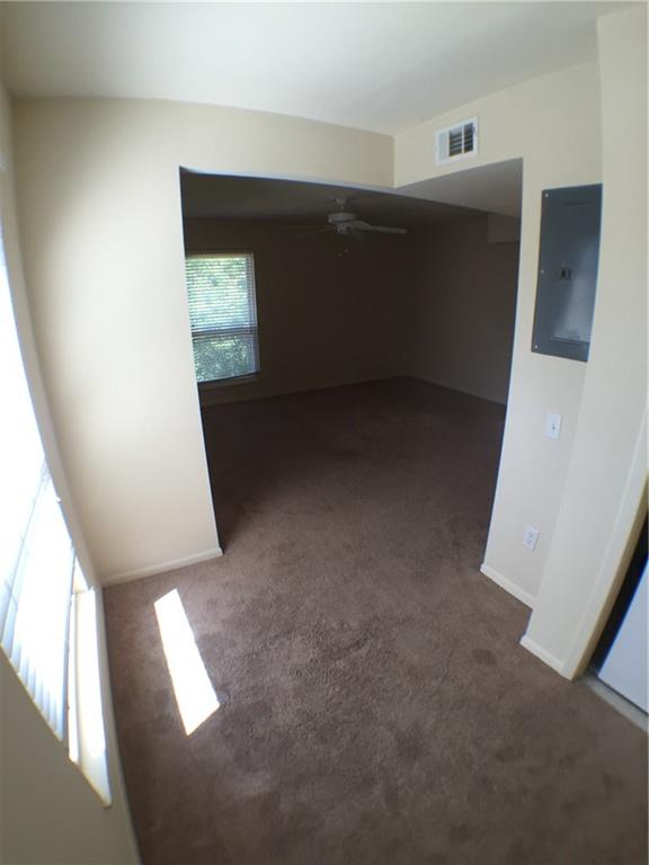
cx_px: 324
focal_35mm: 29
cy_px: 432
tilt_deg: -21.8
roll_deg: +1.0
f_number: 2.2
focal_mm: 4.15
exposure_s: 1/120
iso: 50
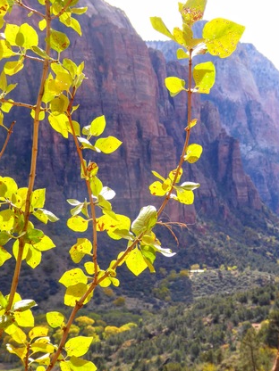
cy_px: 167
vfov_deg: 18.7
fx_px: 1128
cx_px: 162
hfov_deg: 14.1
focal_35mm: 105
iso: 80
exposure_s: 1/200
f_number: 4.8
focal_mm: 15
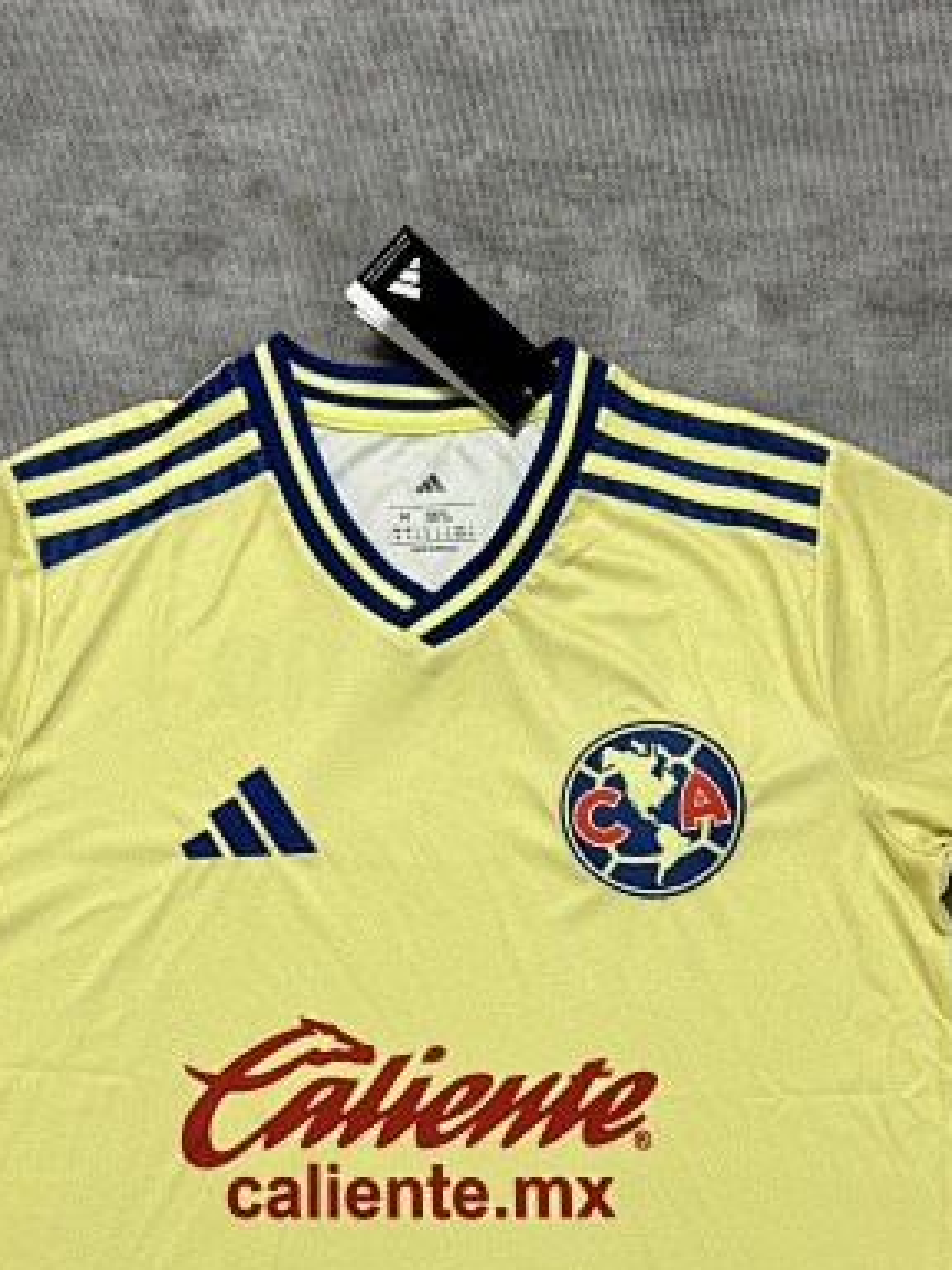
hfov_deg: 29.1
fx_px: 1833
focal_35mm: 50
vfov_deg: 36.8
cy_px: 1019
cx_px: 423
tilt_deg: -79.5
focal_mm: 6.76
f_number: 1.78
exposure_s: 1/50
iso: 125
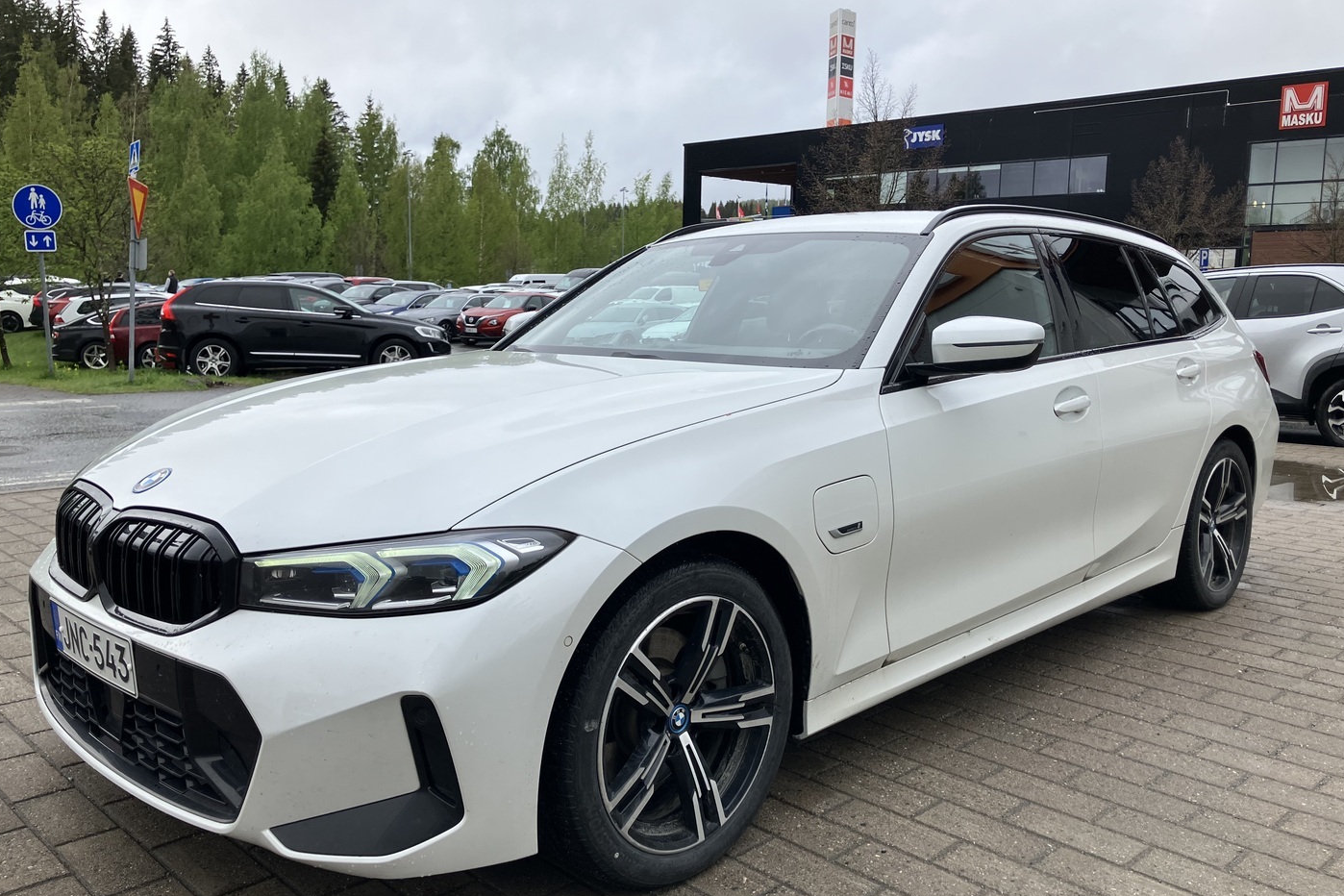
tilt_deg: -7.1
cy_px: 457
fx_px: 1120
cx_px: 655
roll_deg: -0.8
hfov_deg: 61.9
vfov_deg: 43.6
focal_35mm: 30
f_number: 1.8
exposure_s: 1/1156
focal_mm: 3.99
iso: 32
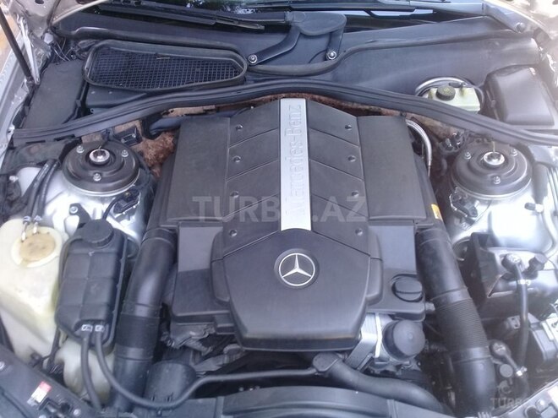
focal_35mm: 31
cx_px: 279
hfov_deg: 58.4
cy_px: 209
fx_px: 500
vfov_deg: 45.4
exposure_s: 1/33
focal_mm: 3.3
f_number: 2.2
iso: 50
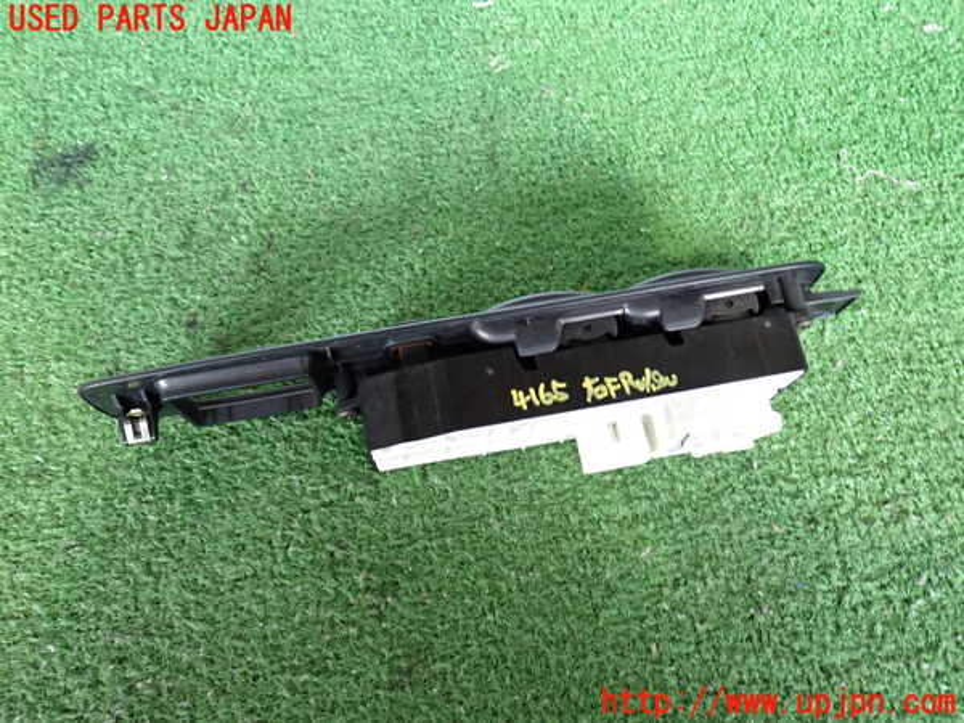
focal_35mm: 30
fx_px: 835
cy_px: 362
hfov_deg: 60.0
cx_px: 482
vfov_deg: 46.8
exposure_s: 1/30
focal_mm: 5.4
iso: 400
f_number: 2.3
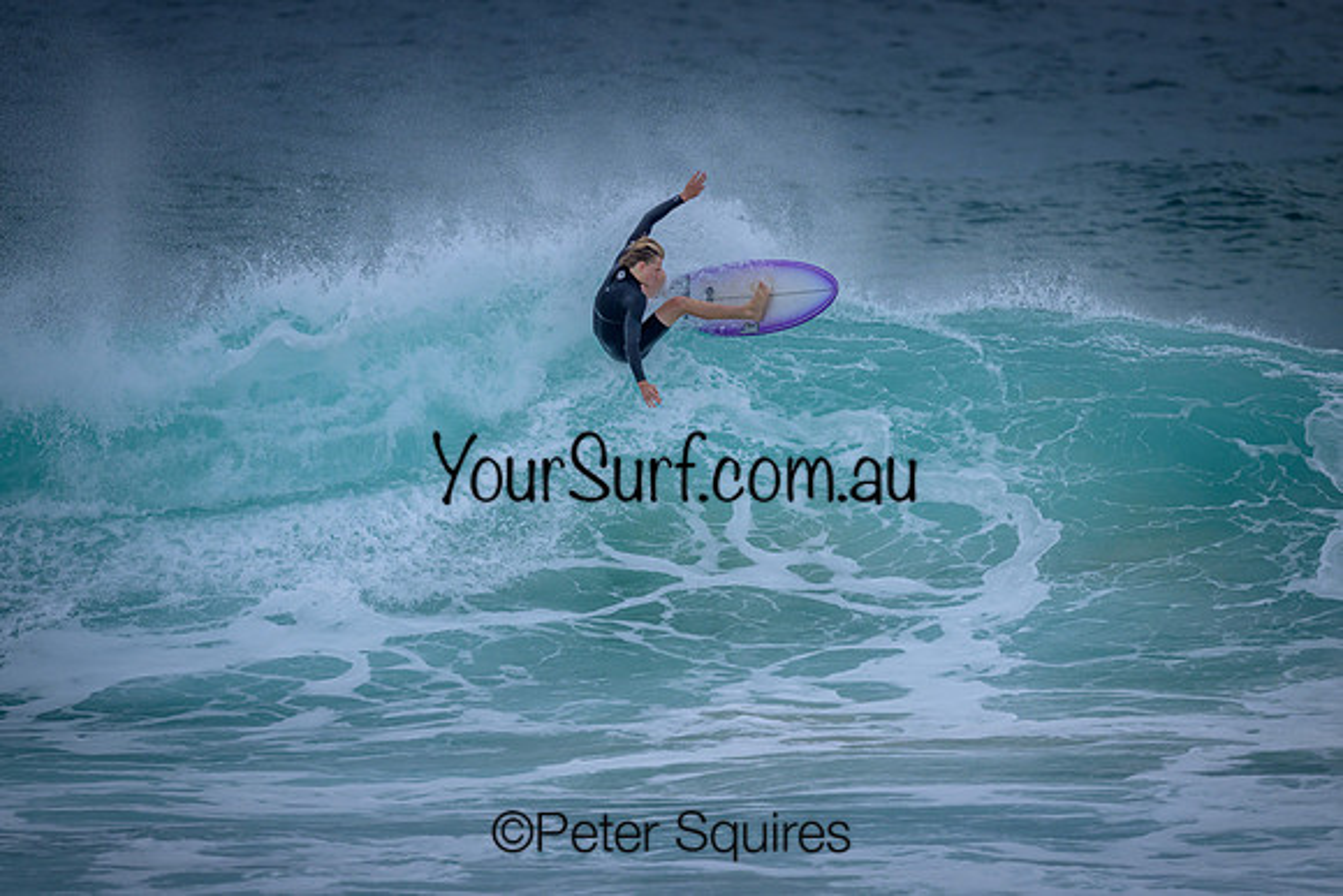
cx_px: 672
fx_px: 29850
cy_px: 448
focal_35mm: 800
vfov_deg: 1.7
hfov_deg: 2.6
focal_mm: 800
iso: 800
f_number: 6.3
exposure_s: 1/2000
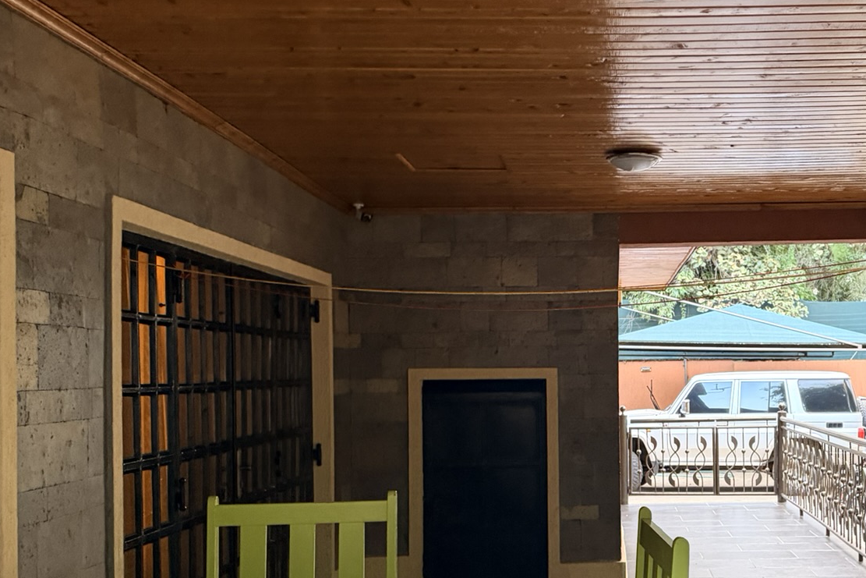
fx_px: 1107
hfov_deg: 41.6
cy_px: 371
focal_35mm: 46
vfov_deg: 29.1
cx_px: 638
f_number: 1.78
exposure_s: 1/60
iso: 640
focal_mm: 6.76
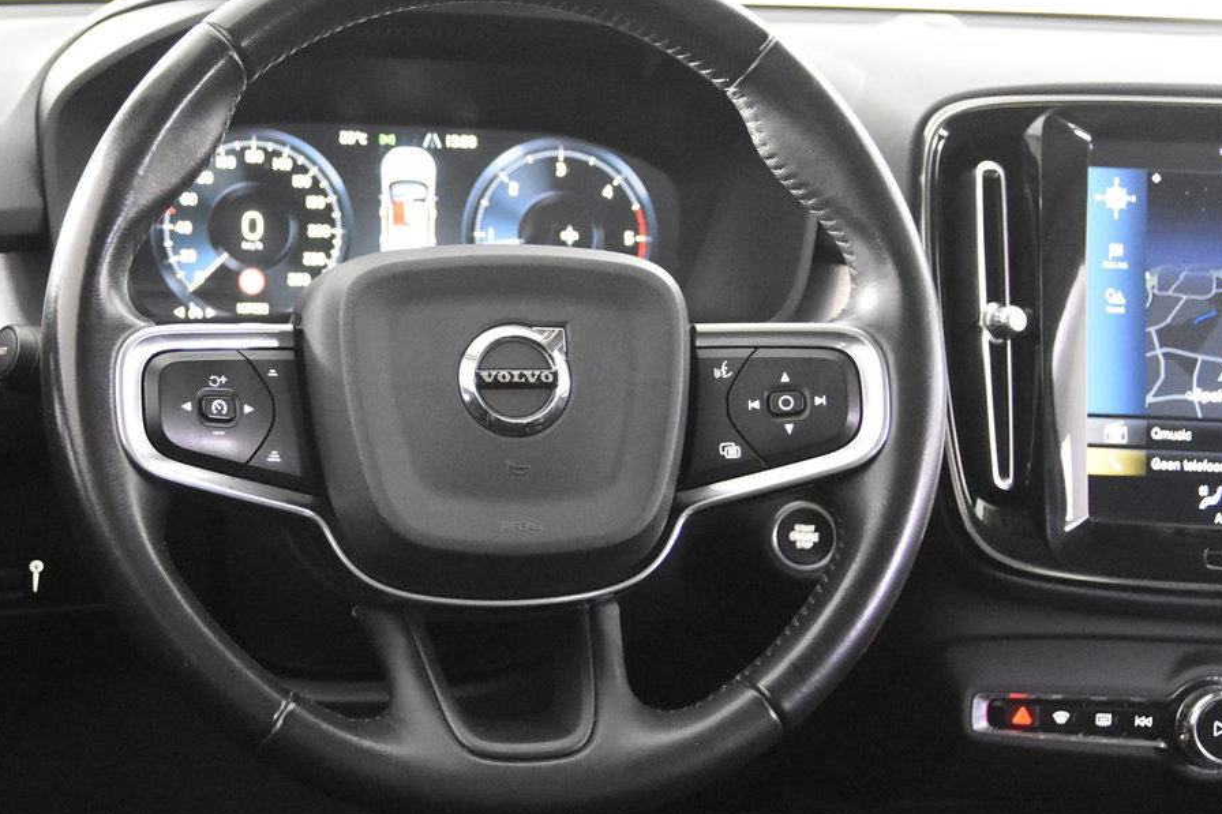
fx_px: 2036
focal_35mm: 60
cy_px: 464
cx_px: 367
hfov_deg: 33.0
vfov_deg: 22.6
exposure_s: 1/50
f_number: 3.2
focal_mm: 28
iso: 10000
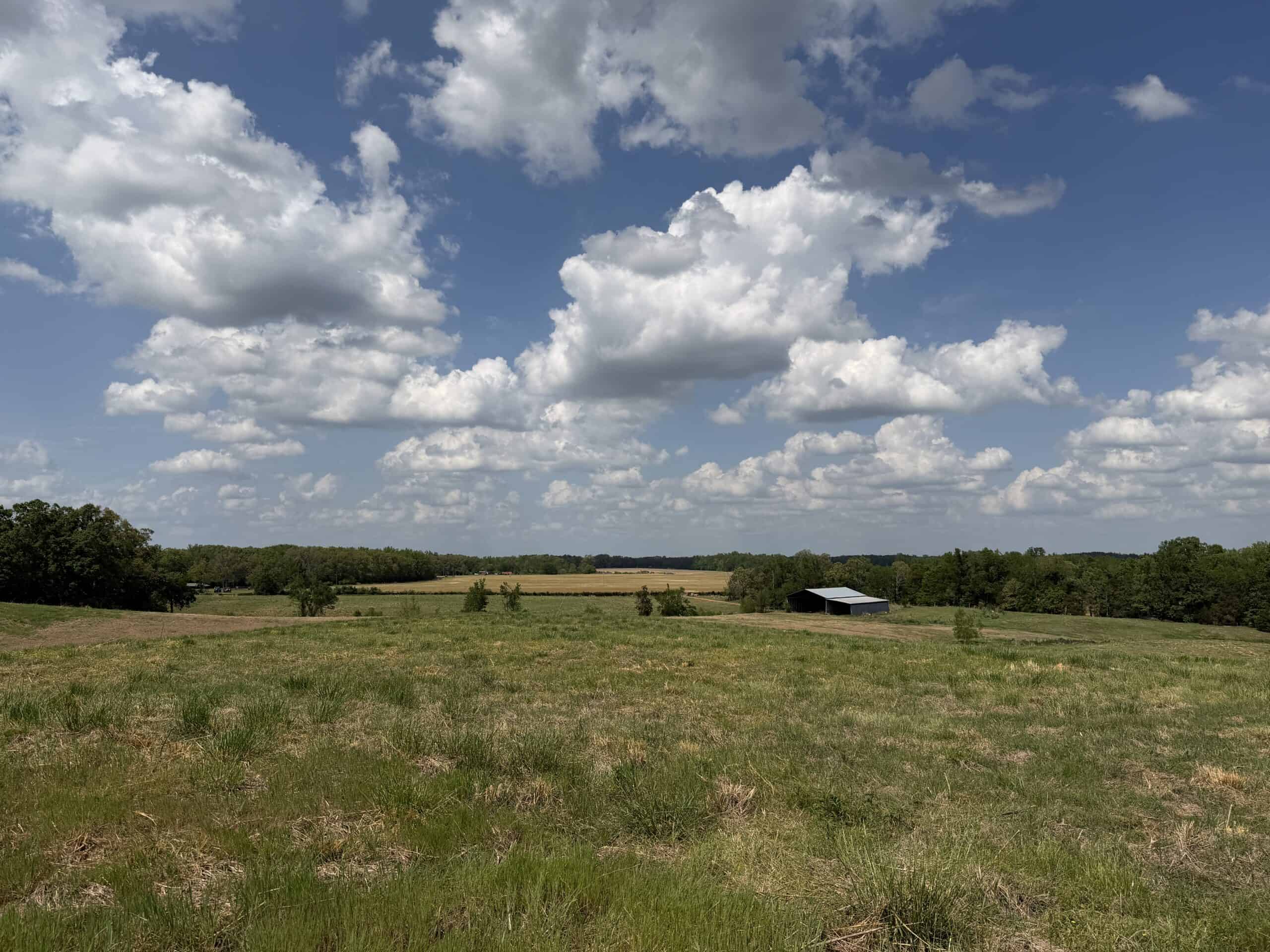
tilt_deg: +4.7
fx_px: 881
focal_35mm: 24
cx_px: 635
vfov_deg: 56.8
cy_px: 476
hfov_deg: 71.6
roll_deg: +0.8
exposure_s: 1/11905
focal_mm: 6.76
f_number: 1.78
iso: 80
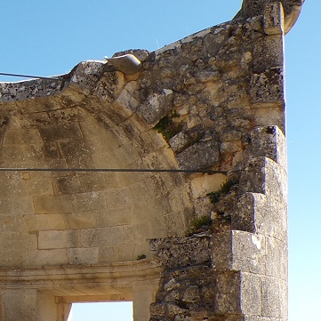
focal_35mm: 79
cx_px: 19
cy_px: 277
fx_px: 829
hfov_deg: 21.3
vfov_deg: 21.5
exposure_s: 1/400
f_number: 4.6
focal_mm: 5
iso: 100
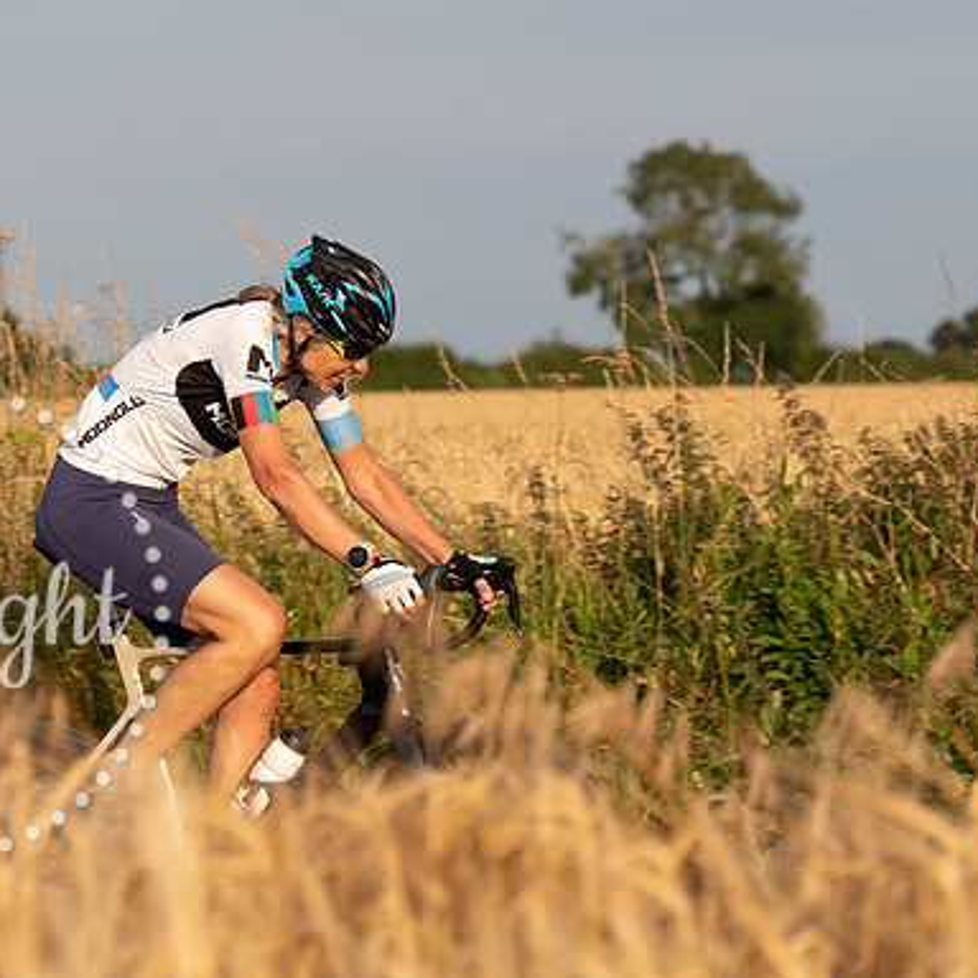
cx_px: 259
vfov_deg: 9.1
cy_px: 302
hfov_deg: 9.1
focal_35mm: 192
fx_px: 6137
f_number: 4.5
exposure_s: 1/800
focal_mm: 105
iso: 160
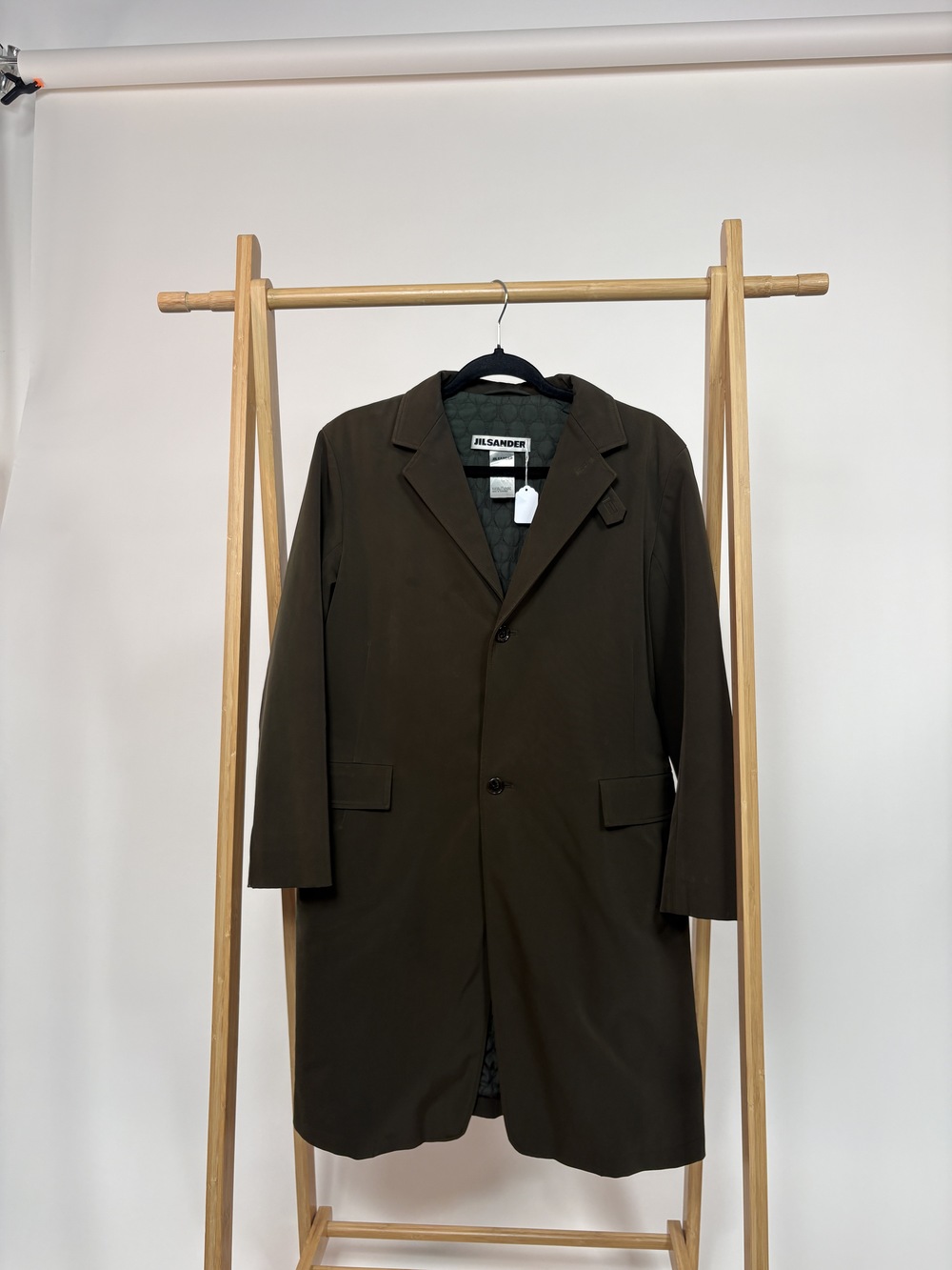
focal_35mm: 26
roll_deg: +0.0
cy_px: 635
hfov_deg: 53.1
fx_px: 953
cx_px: 476
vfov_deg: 67.3
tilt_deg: -1.5
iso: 50
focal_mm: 5.96
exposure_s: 1/120
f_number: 1.6
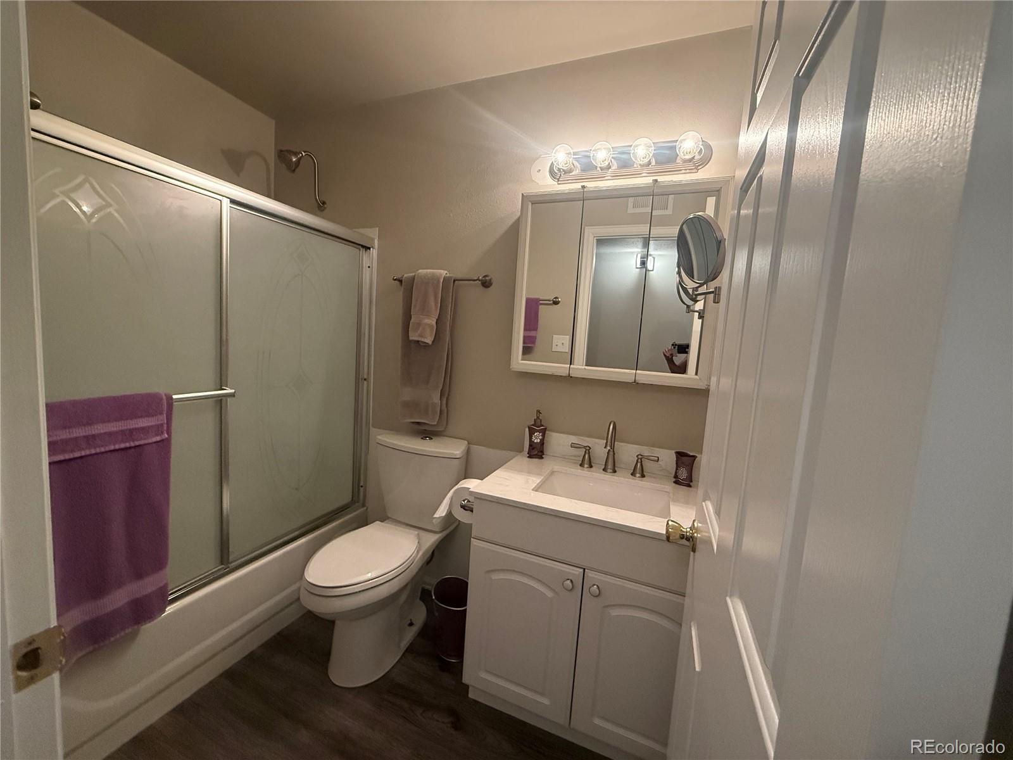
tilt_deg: -5.7
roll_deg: -3.4
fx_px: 410
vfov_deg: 85.7
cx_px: 506
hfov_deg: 102.1
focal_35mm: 14
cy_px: 380
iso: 640
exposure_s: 1/120
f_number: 2.2
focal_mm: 2.22
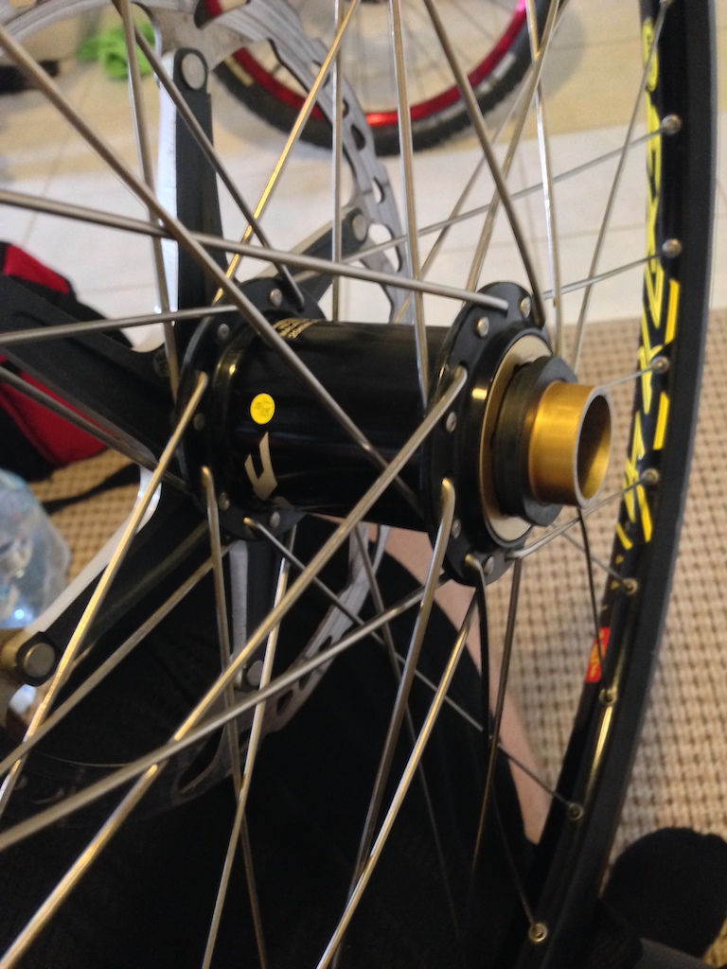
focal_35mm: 33
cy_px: 484
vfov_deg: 55.4
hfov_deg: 42.9
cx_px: 364
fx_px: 924
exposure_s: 1/15
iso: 400
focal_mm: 4.12
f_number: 2.4
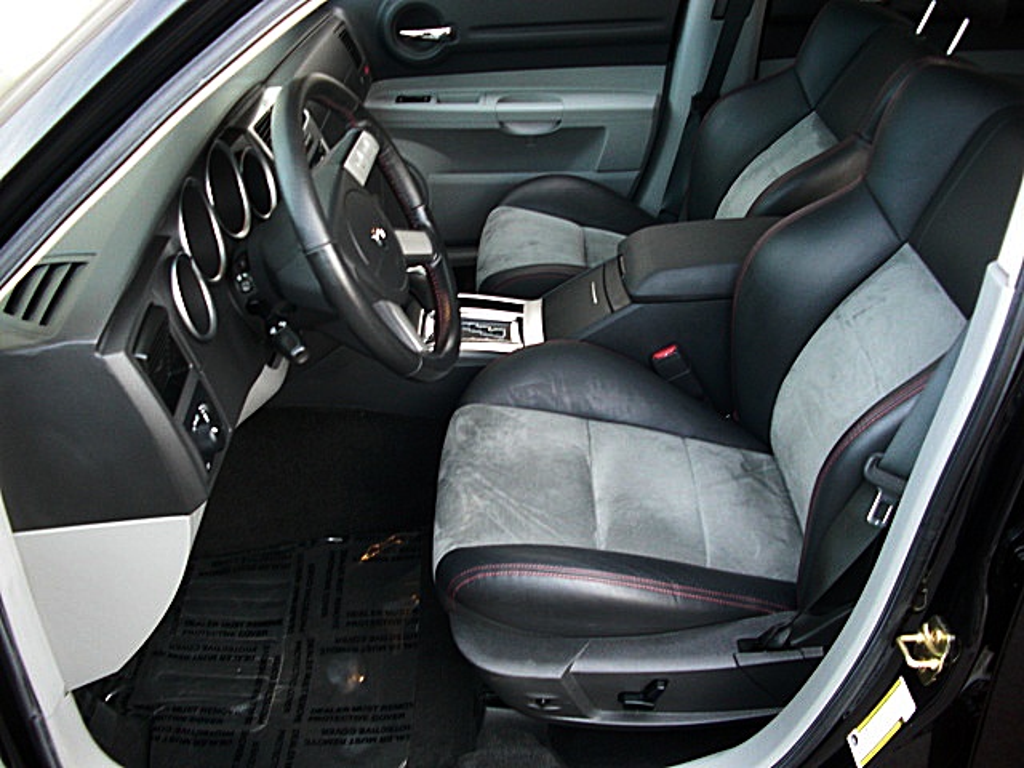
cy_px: 384
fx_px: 1065
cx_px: 512
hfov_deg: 51.4
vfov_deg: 39.7
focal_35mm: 36
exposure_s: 1/60
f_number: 2.8
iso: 200
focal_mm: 6.3
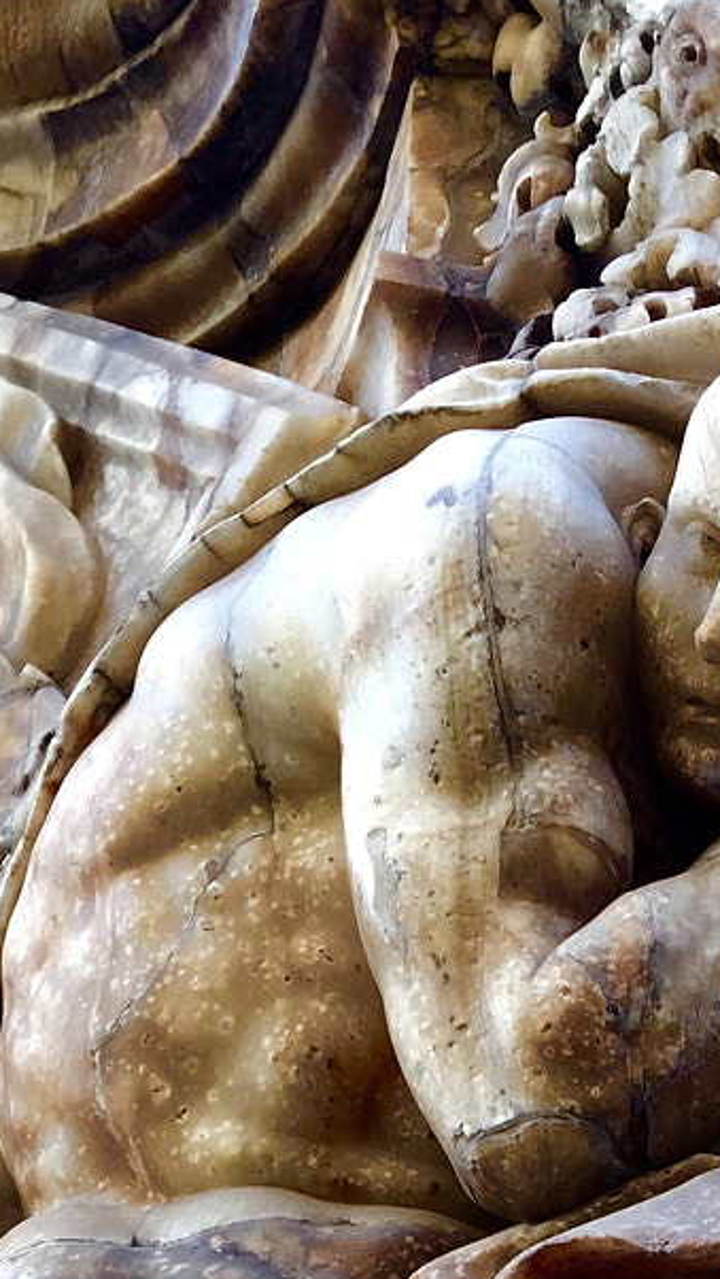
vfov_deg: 22.6
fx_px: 2849
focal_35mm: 84
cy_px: 1661
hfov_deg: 14.2
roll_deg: -2.3
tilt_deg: +33.9
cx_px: 724
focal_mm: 4.15
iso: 32
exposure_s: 1/60
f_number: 2.2
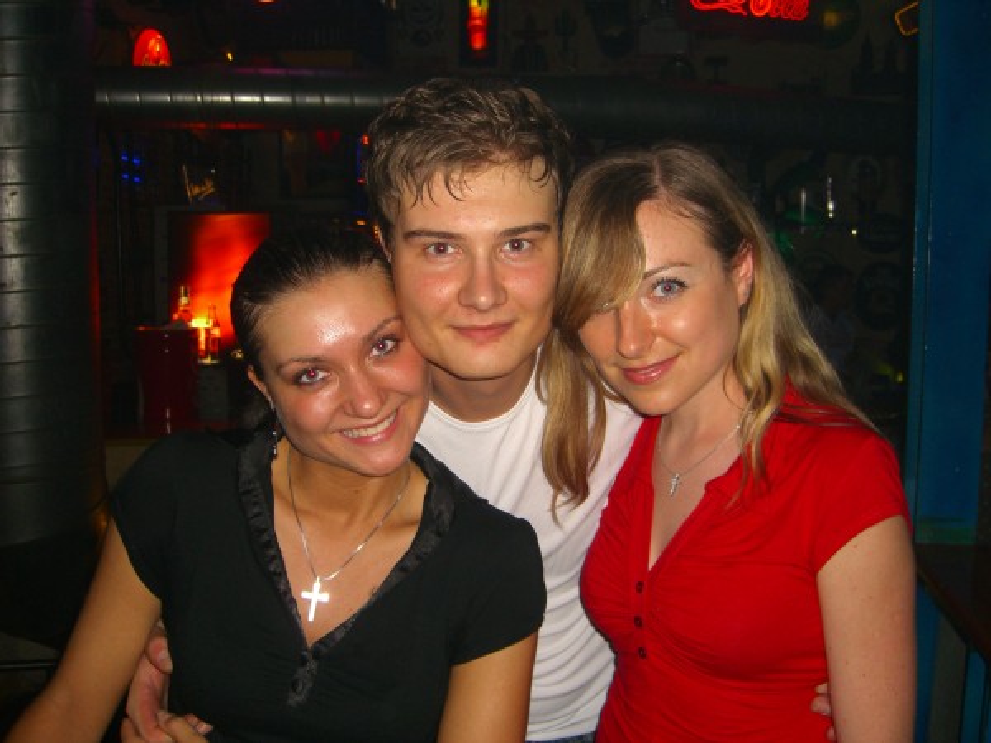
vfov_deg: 37.7
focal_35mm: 38
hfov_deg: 49.0
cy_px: 372
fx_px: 1088
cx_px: 496
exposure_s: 1/60
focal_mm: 7.9
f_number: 2.8
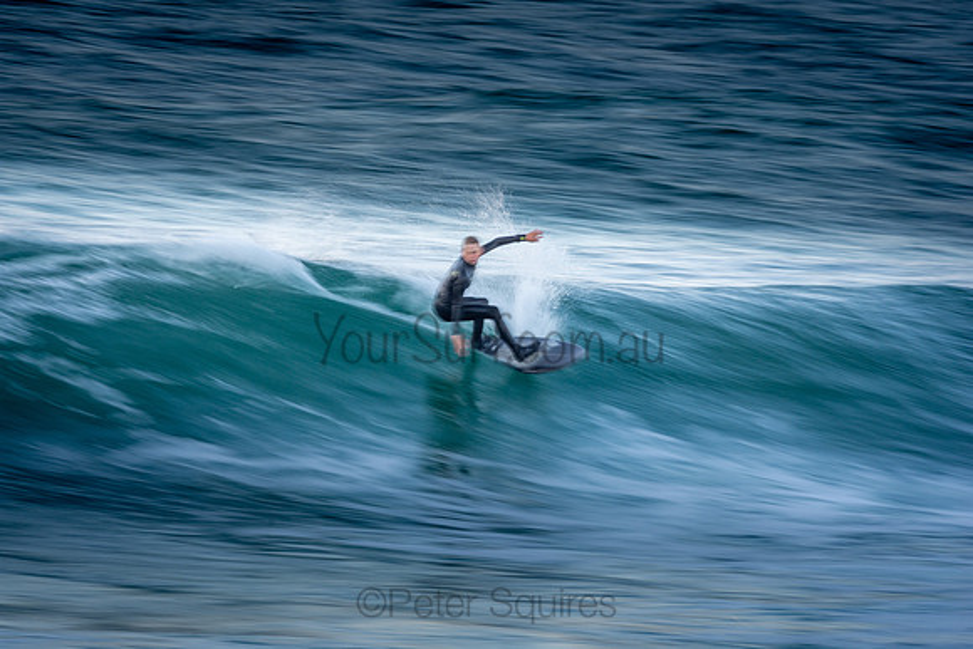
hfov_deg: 2.7
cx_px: 486
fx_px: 20275
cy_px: 324
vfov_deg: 1.8
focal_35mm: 750
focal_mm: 500
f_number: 14
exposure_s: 1/20
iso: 100
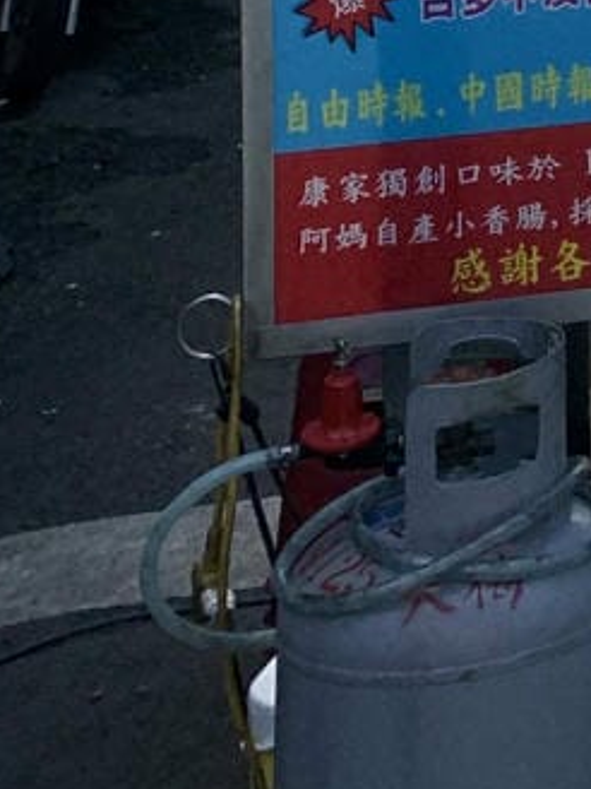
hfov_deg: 10.3
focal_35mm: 127
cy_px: -1027
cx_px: 1343
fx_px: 2891
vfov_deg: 12.6
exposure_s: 1/2160
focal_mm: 4.25
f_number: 1.8
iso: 25
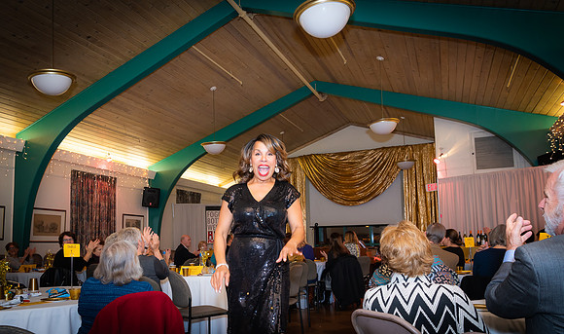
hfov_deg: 63.8
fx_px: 452
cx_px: 258
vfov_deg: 40.3
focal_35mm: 30
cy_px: 204
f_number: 5.6
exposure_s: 1/60
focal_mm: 26
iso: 800
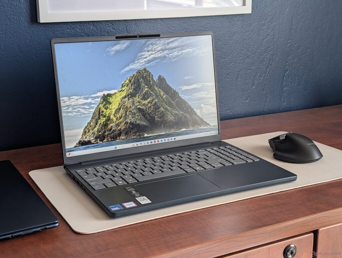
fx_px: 485
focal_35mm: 49
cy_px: 129
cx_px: 171
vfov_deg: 29.7
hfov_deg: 38.9
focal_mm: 6.9
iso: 21
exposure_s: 1/46.6
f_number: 1.68
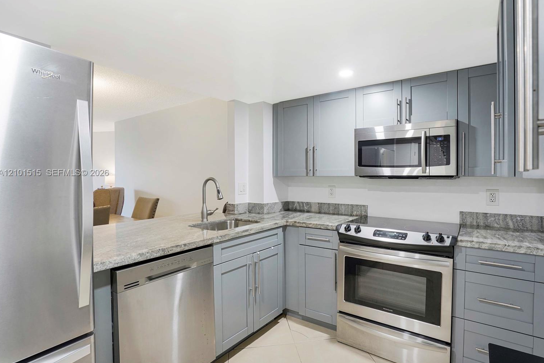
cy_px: 173
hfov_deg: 93.2
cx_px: 285
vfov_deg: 70.4
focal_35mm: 17
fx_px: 257
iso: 400
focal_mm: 16
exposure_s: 1/6
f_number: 8
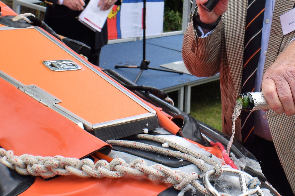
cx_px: 107
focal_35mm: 75
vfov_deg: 18.2
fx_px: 615
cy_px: 89
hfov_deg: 26.9
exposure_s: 1/250
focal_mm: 20
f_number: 8
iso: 220
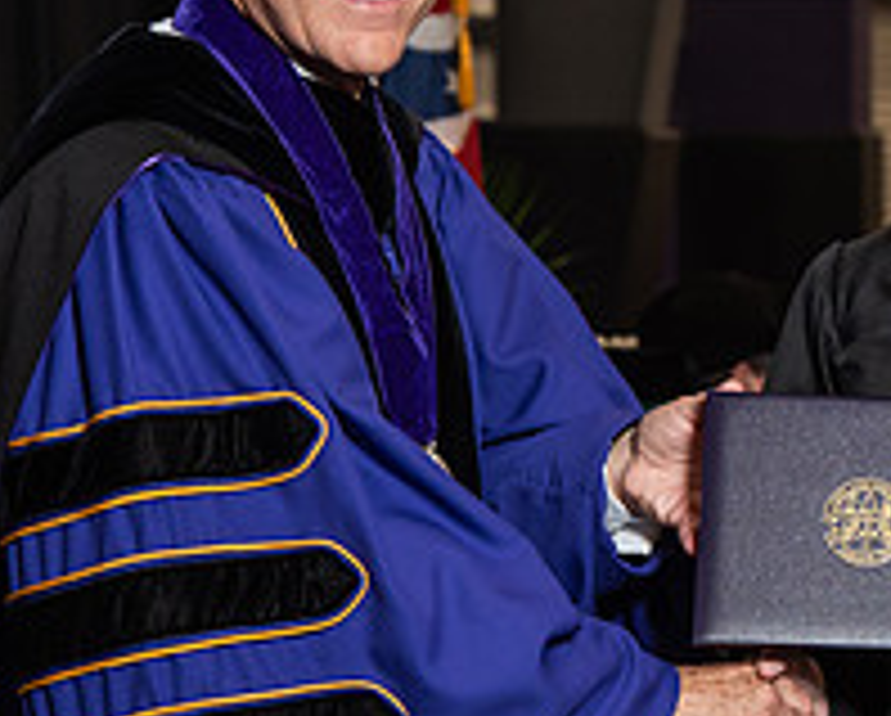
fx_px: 5440
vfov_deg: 7.5
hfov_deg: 9.2
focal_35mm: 206
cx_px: 1084
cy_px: 169
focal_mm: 75
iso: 1600
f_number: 5.6
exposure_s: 1/125
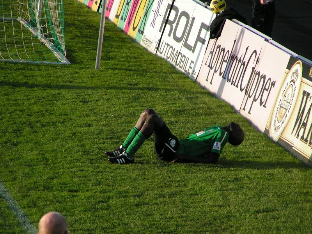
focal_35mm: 380
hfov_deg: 5.2
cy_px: 117
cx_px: 156
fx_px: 3425
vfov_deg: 3.9
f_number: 4
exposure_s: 1/320
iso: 50
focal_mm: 58
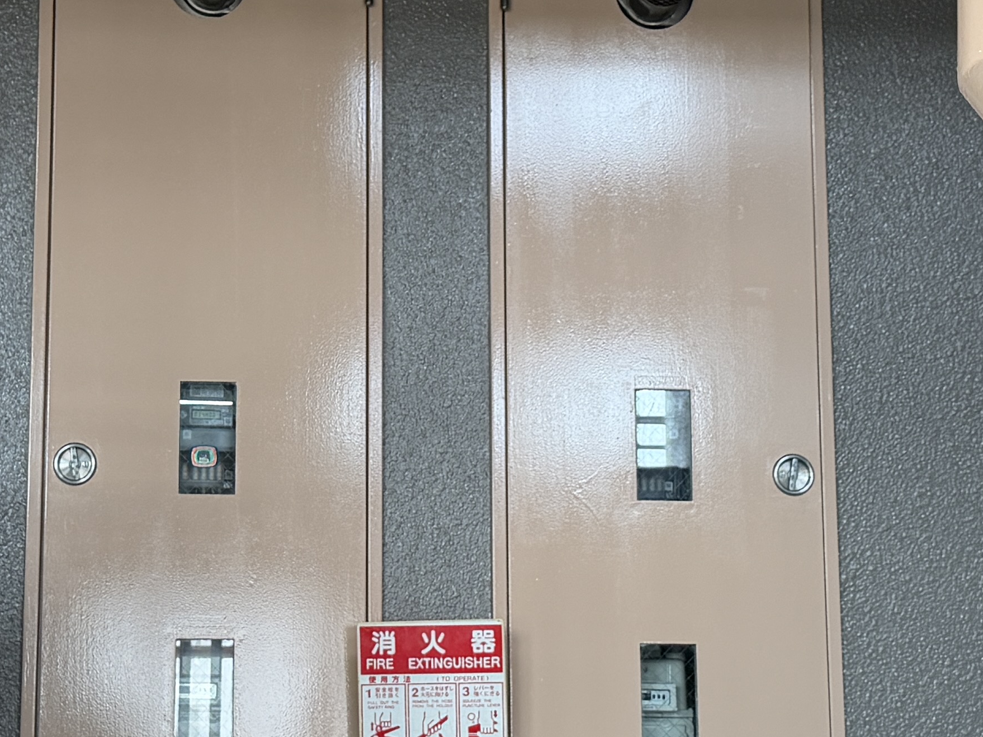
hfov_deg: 24.9
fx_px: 2215
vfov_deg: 18.9
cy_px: 354
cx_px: 333
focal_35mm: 78
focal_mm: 6.76
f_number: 1.78
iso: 160
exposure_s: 1/60
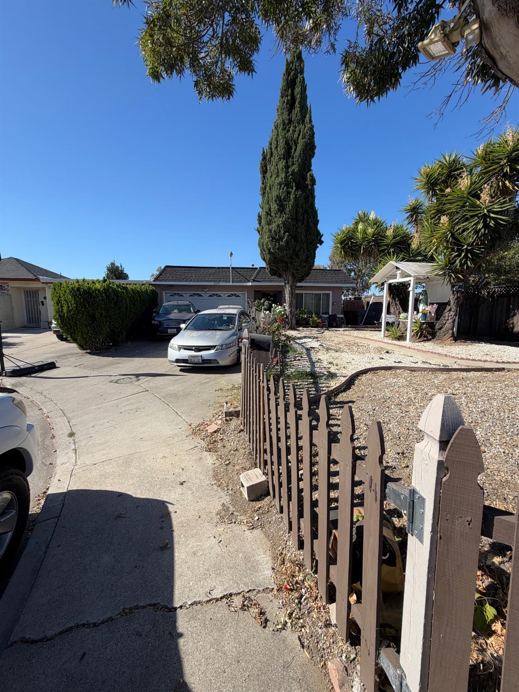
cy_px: 346
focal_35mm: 14
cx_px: 260
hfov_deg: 85.7
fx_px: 280
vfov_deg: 102.0
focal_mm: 2.22
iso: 25
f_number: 2.2
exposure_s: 1/770
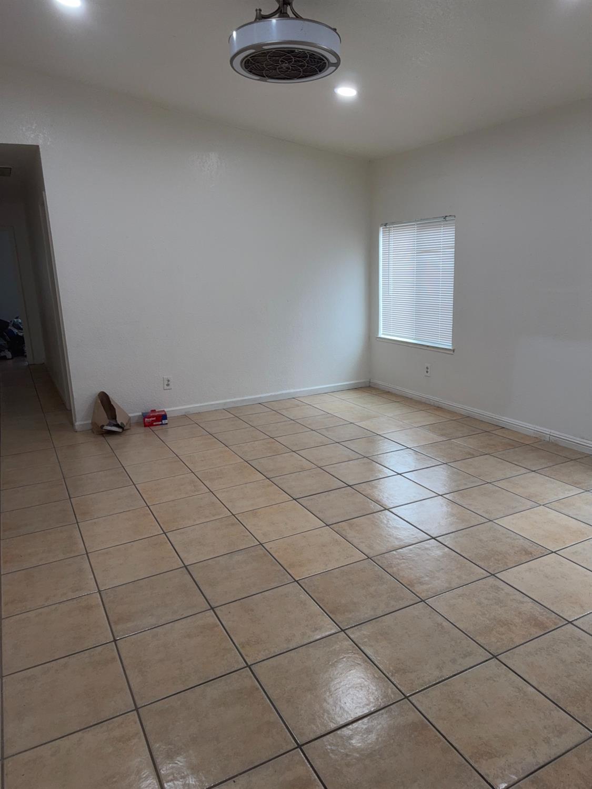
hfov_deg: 56.8
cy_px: 394
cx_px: 296
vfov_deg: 71.6
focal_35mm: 24
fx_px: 547
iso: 125
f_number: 1.78
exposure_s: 1/120
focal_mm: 6.76
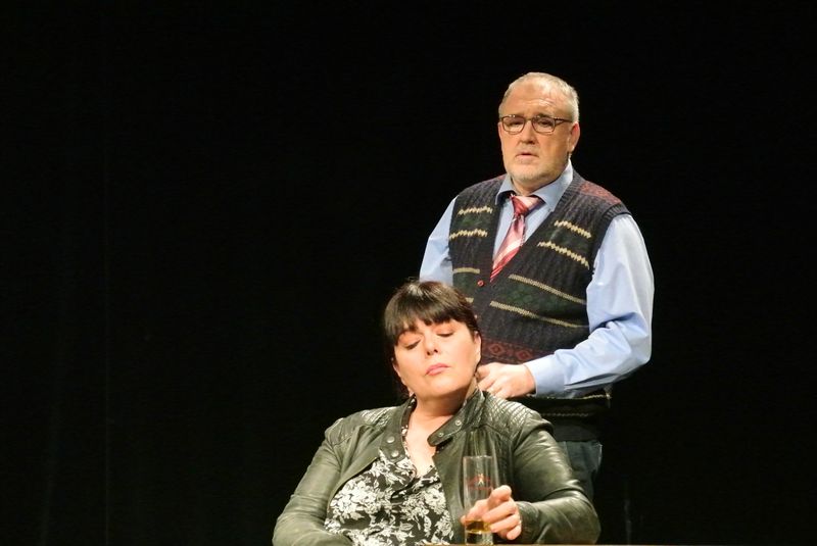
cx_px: 408
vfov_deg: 8.9
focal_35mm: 154
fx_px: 3498
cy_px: 273
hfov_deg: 13.3
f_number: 4.2
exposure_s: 1/80
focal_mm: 57.2
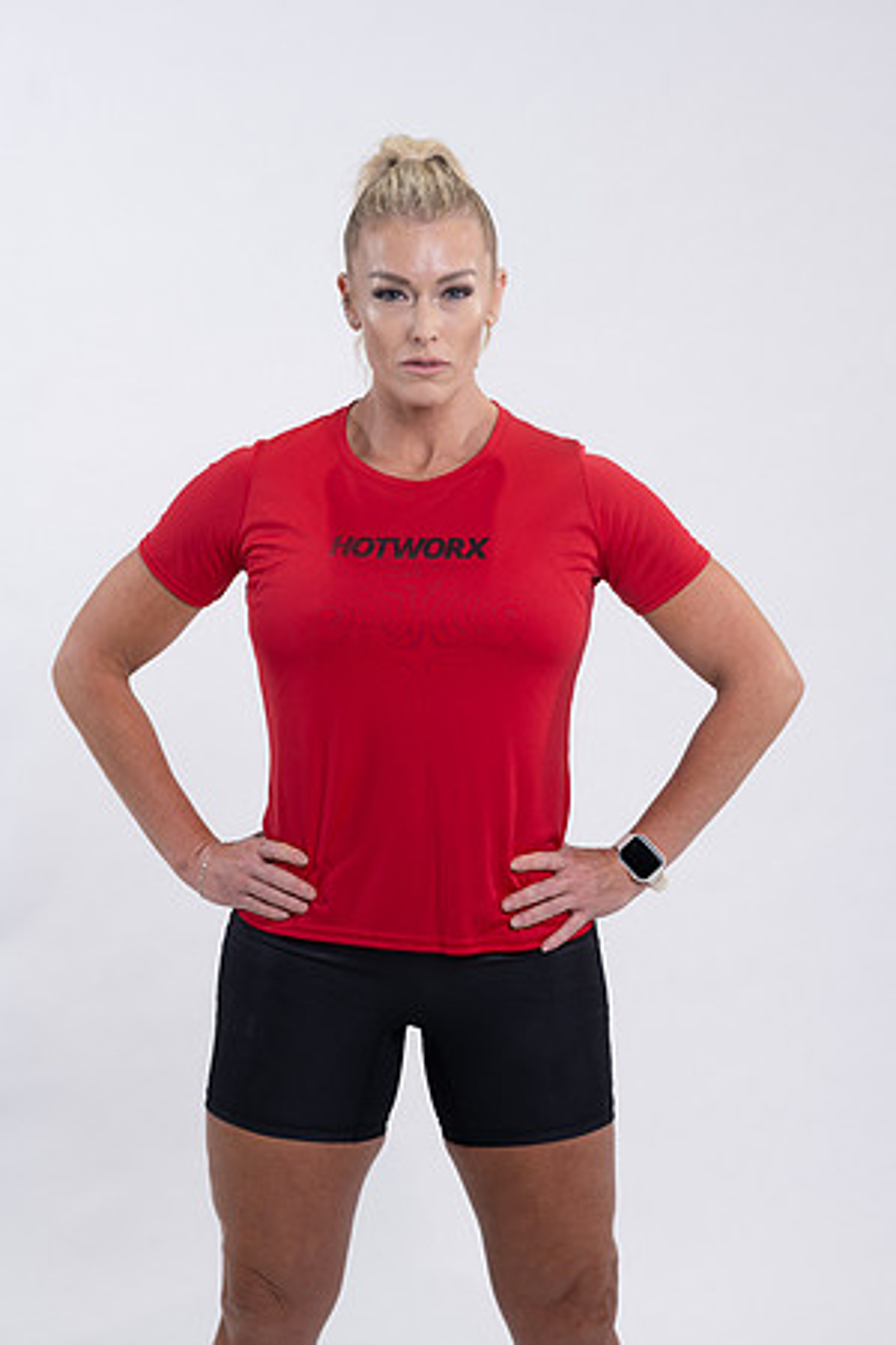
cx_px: 448
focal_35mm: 85
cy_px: 672
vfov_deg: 23.9
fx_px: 3173
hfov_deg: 16.1
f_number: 4
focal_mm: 85
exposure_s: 1/125
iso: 200
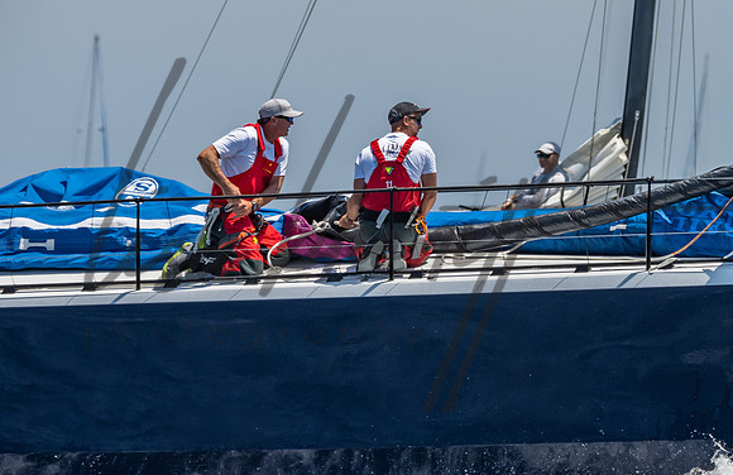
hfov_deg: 3.5
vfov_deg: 2.2
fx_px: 12115
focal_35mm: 600
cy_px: 17
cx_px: 576
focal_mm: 250
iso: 320
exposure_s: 1/2000
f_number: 5.6
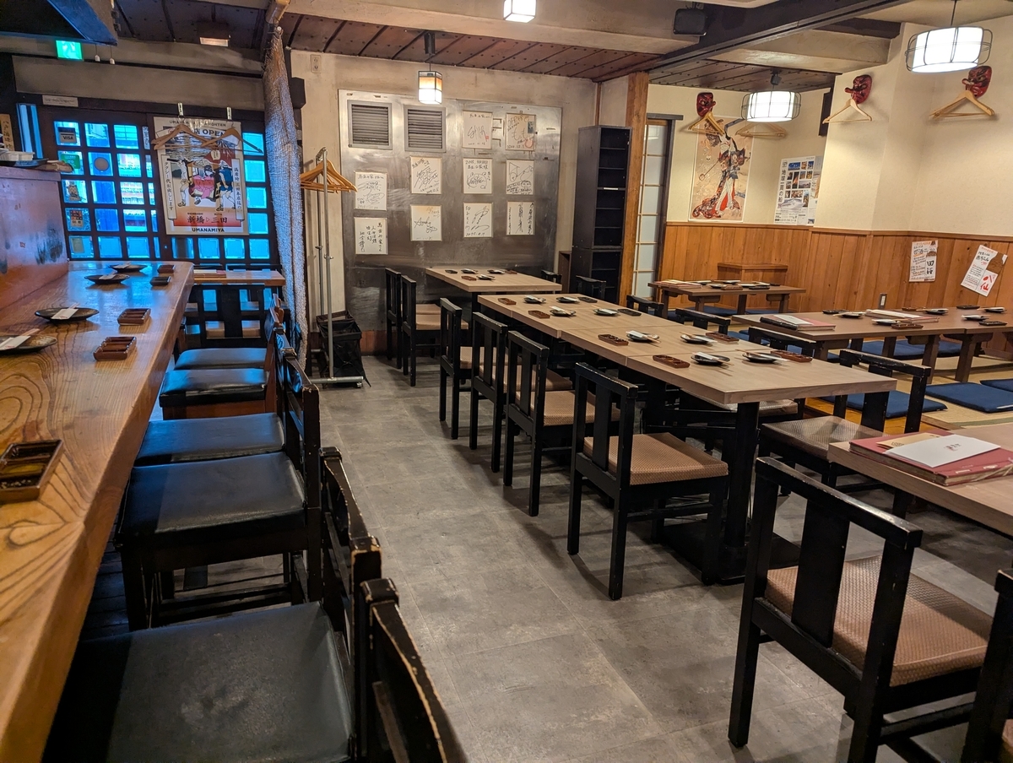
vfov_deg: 57.0
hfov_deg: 71.5
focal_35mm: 24
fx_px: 703
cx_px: 506
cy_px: 382
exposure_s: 1/100
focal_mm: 6.81
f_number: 1.85
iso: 432
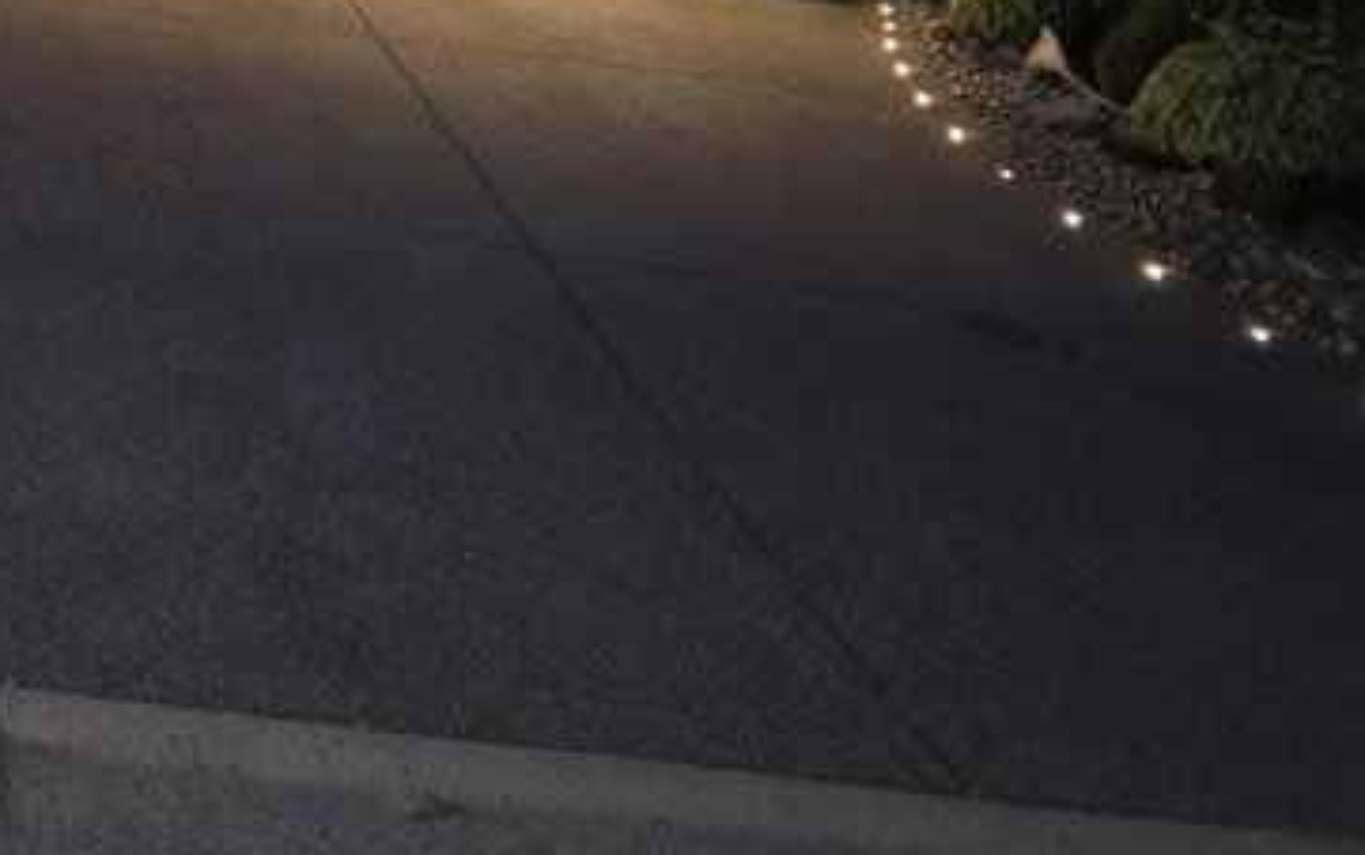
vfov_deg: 21.9
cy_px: -219
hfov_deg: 35.5
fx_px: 2010
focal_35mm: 54
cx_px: 163
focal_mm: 5.4
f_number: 1.8
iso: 500
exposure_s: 1/12
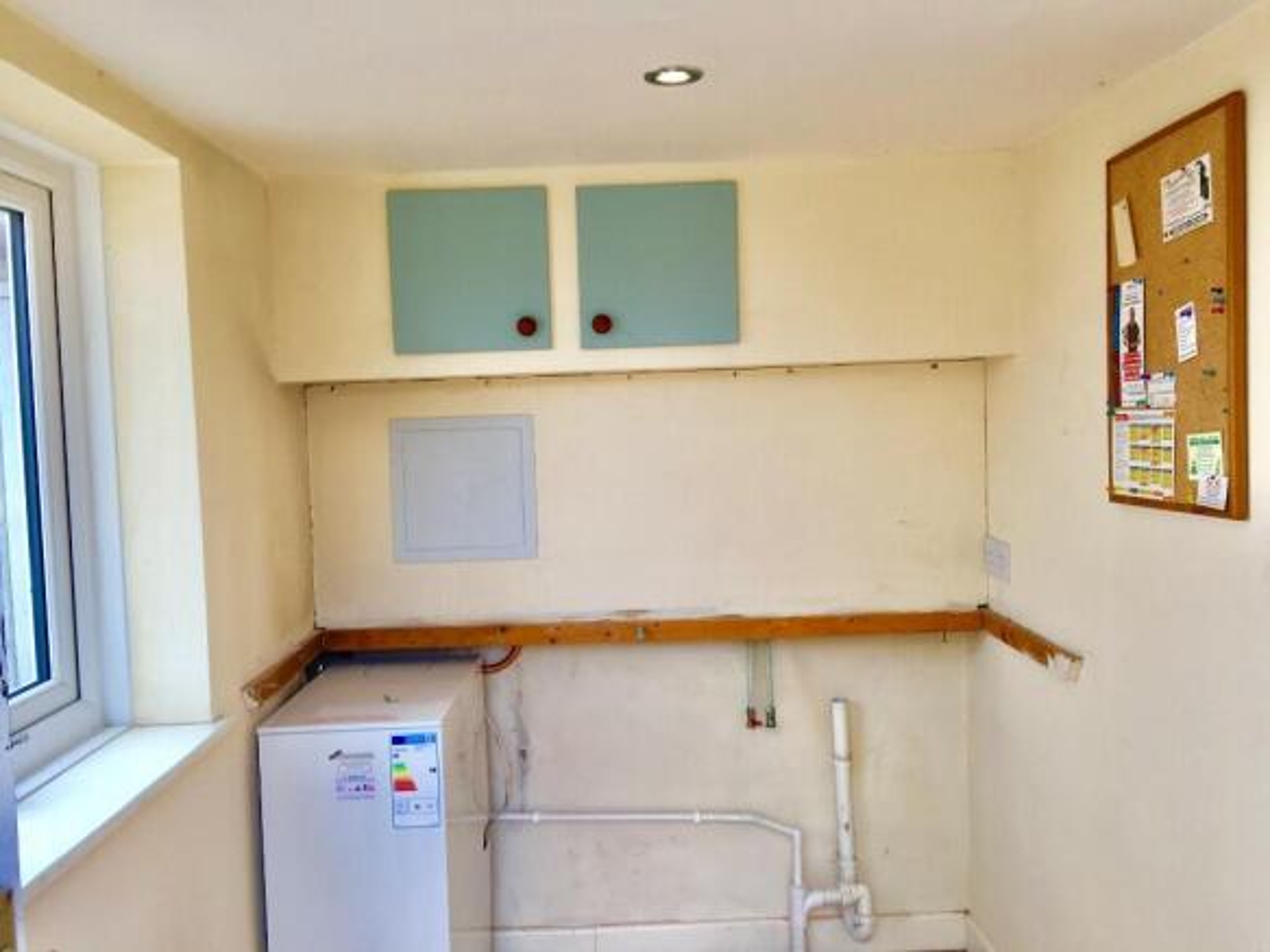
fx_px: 1064
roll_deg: +1.2
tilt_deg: -2.5
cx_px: 635
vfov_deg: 48.2
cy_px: 476
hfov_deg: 61.7
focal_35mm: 29
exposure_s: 1/112
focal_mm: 4.15
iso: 25
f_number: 2.2
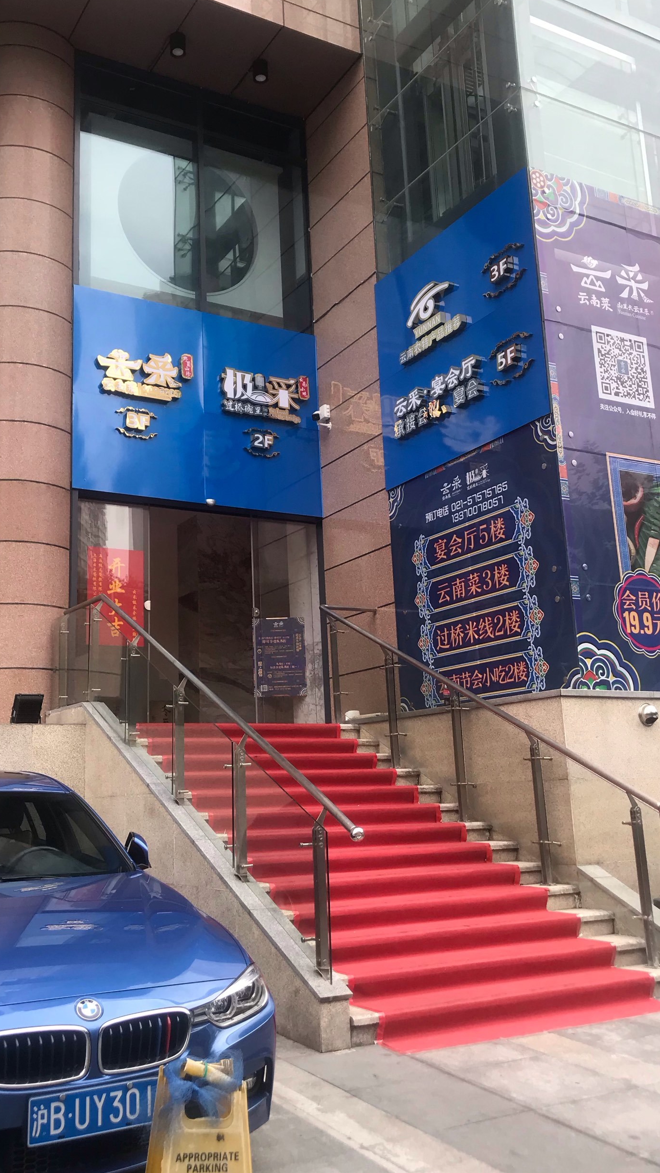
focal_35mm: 34
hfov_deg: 34.6
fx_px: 1058
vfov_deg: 58.0
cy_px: 555
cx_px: 270
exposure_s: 1/499
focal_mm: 3.99
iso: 20
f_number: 1.8
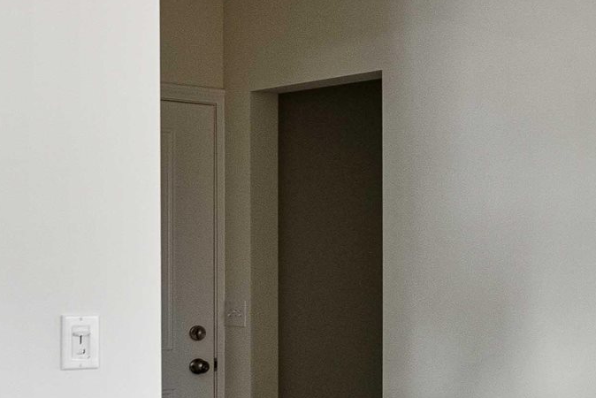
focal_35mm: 82
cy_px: 343
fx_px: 1358
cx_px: 1012
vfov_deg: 16.5
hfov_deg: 19.7
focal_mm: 12
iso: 200
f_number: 7.1
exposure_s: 1/10
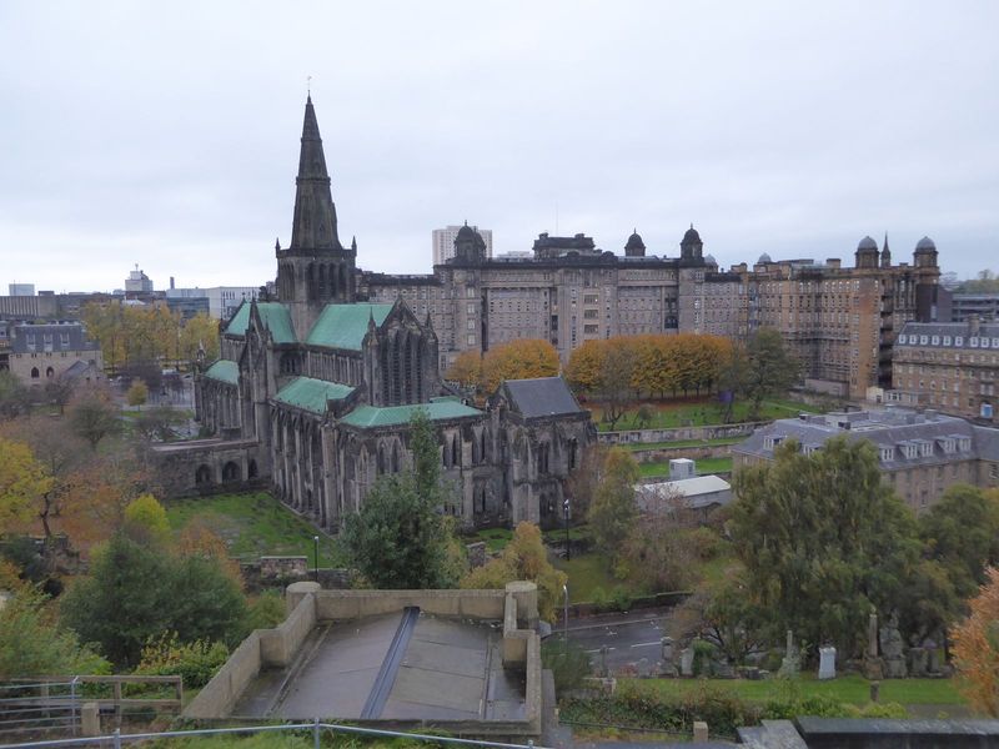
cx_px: 500
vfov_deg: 48.2
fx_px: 837
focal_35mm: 29
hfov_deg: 61.7
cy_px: 374
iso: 320
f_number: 3.5
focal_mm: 5
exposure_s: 1/60
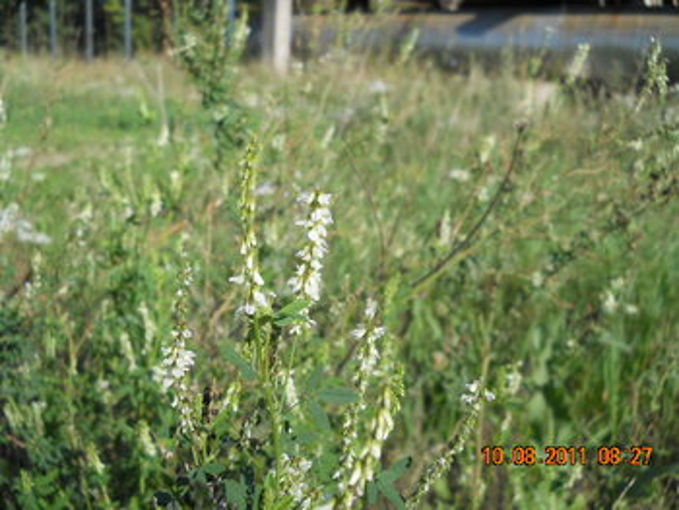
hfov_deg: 45.7
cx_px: 340
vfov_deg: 35.2
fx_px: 805
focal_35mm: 41
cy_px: 255
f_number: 5.5
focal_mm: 6.72
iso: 80
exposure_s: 1/250
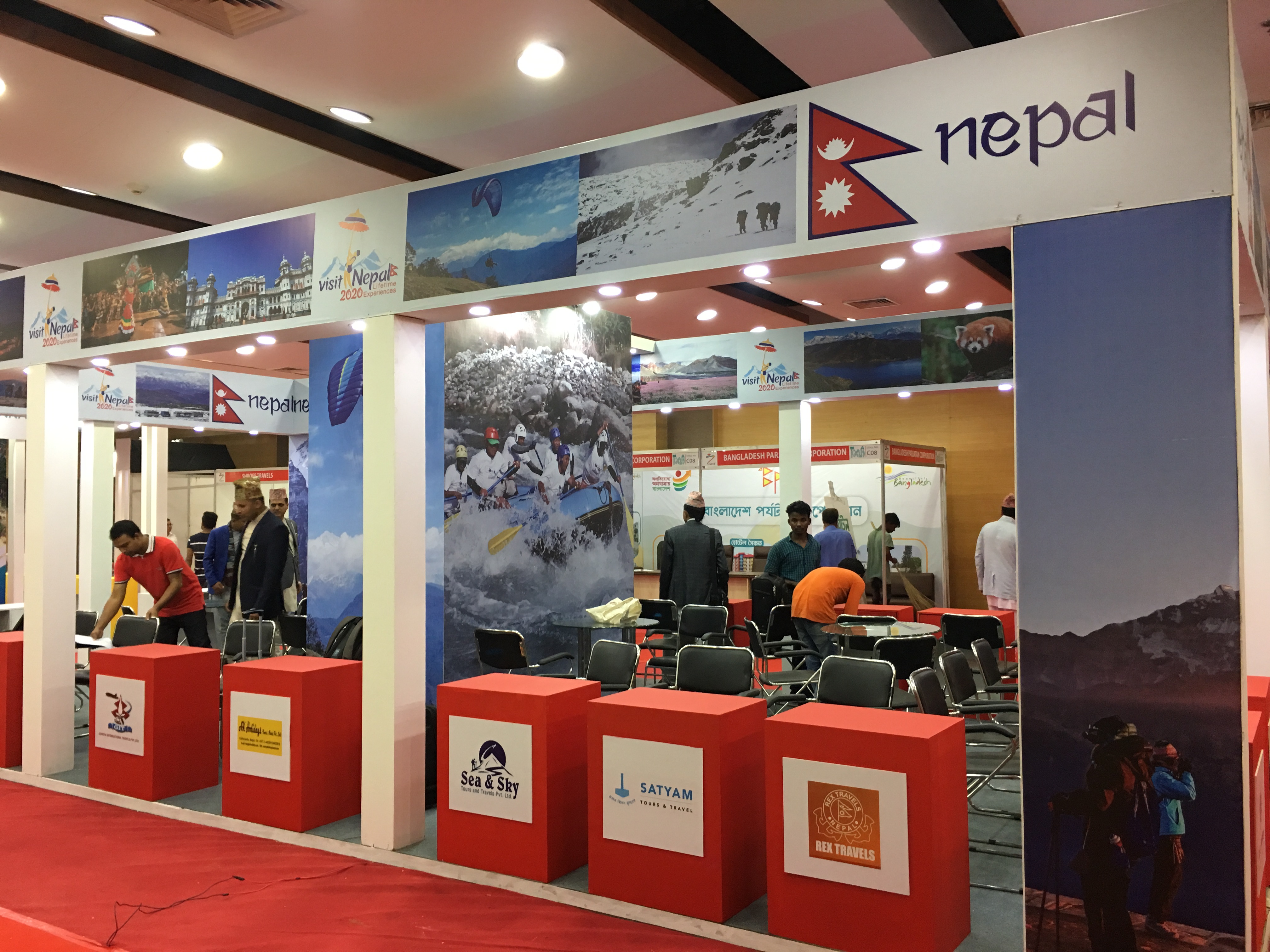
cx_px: 635
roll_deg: +0.5
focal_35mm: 29
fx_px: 1064
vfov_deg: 48.2
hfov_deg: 61.7
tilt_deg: +2.8
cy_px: 476
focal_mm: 4.15
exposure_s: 1/17
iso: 80
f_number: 2.2
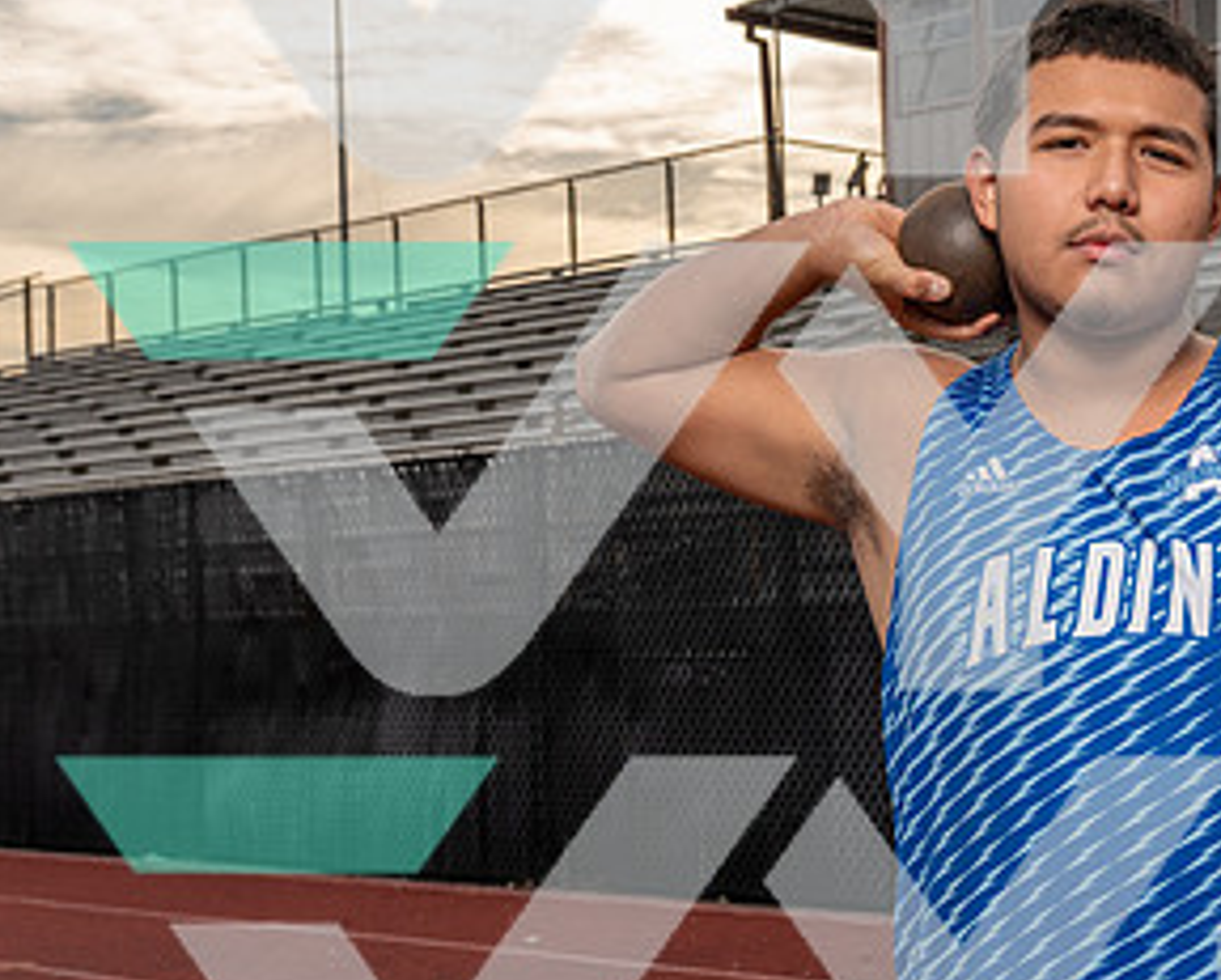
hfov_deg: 26.7
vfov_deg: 22.5
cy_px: 469
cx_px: 1149
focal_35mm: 68
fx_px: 2460
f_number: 8
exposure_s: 1/200
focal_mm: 36
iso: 100
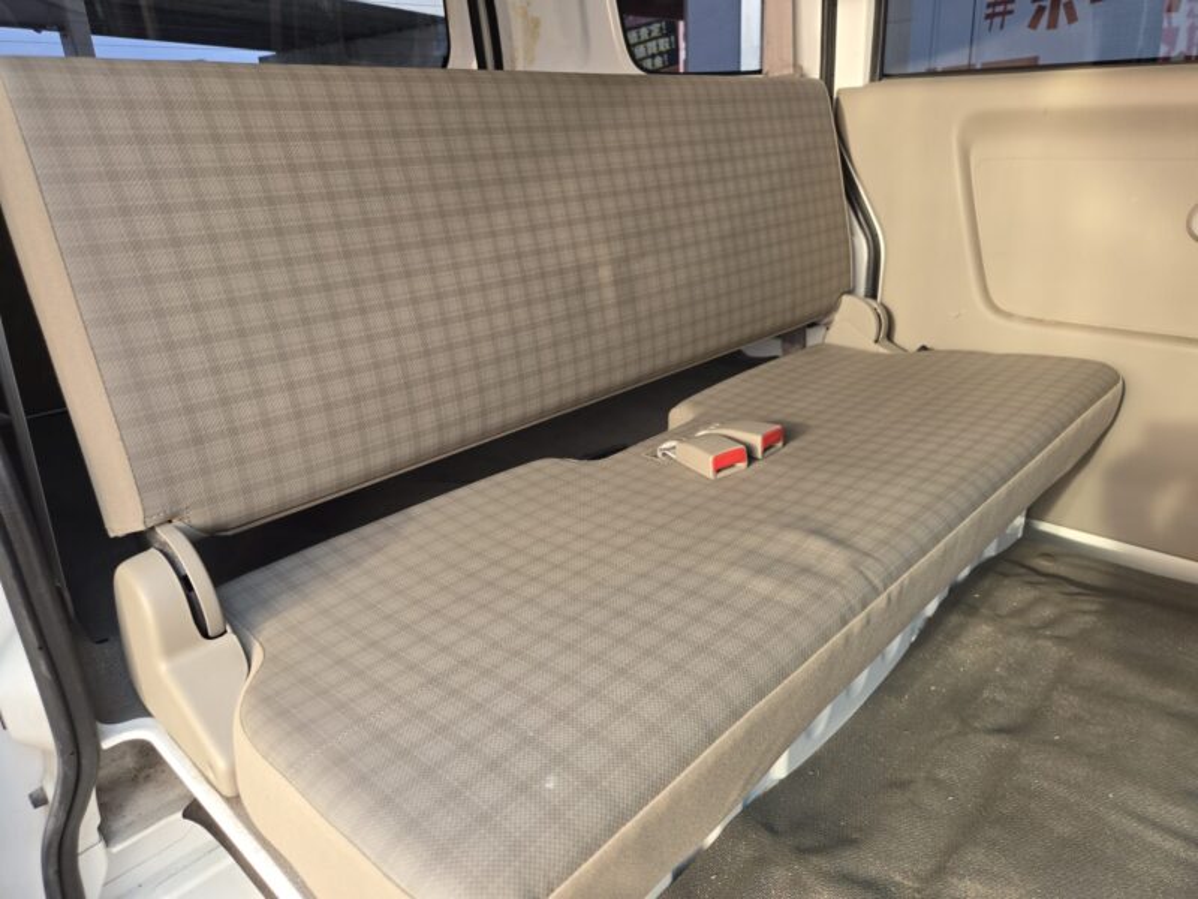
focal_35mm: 23
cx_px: 599
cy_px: 450
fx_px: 796
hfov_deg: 73.9
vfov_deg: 58.9
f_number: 1.8
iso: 64
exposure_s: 1/180
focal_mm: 5.4
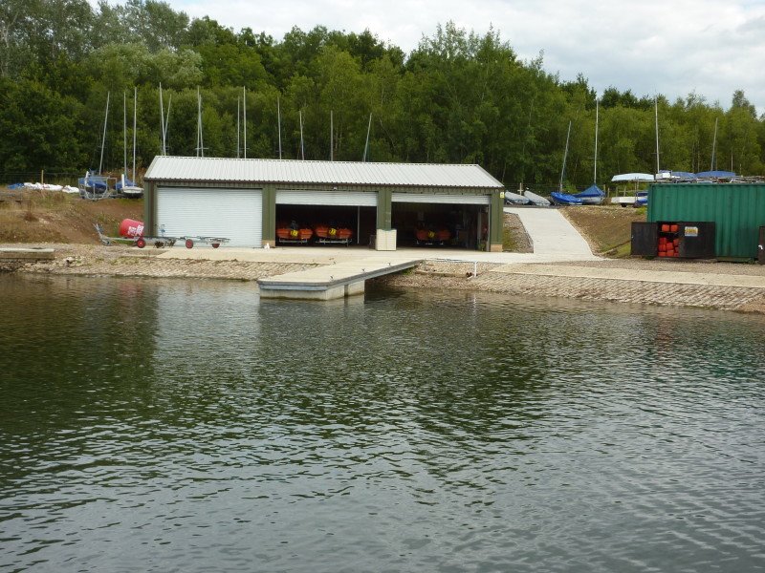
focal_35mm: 48
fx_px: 1061
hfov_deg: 39.7
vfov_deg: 30.3
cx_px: 382
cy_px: 286
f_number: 4
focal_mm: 7.9
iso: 80
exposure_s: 1/250
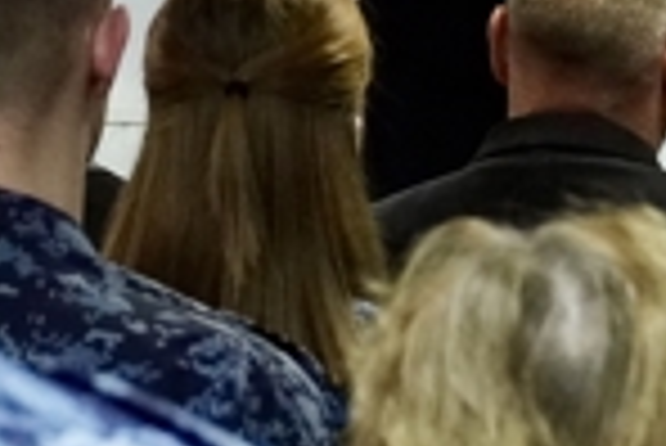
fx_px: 5333
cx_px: -54
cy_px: 59
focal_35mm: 288
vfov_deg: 4.8
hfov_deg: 7.1
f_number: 4.5
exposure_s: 1/160
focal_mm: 38
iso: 4000
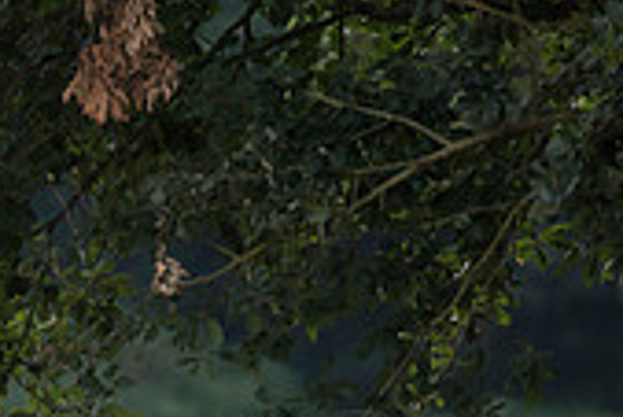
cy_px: 648
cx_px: -313
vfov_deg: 1.3
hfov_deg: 2.0
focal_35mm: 1029
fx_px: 17822
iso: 400
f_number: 4
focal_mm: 300
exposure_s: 1/1600
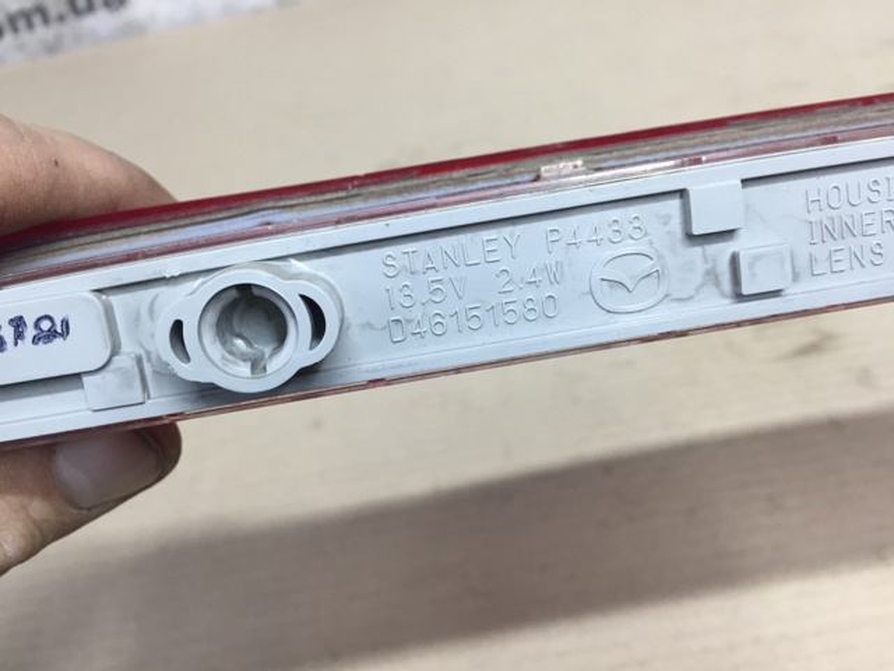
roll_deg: +13.4
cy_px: 336
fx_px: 749
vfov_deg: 48.2
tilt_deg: -41.0
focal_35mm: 29
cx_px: 447
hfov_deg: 61.7
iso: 64
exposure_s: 1/33
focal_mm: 4.15
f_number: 2.2
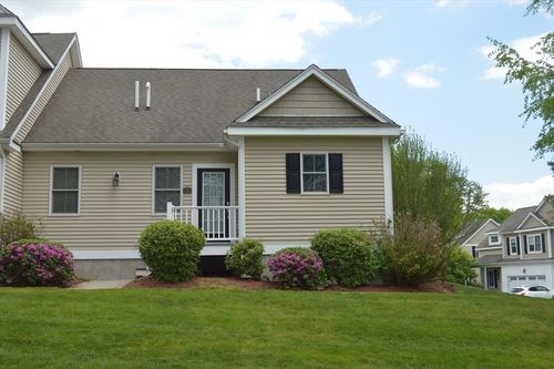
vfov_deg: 31.9
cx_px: 277
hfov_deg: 46.4
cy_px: 184
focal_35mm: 42
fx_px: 646
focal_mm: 28
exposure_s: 1/200
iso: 100
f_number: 8
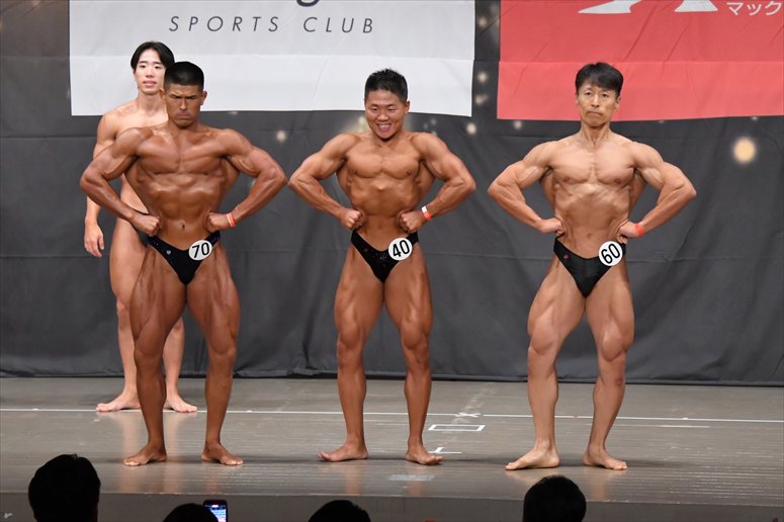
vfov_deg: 7.5
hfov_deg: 11.2
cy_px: 261
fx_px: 3983
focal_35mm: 183
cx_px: 392
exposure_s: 1/400
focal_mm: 122
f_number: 5.6
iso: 6400
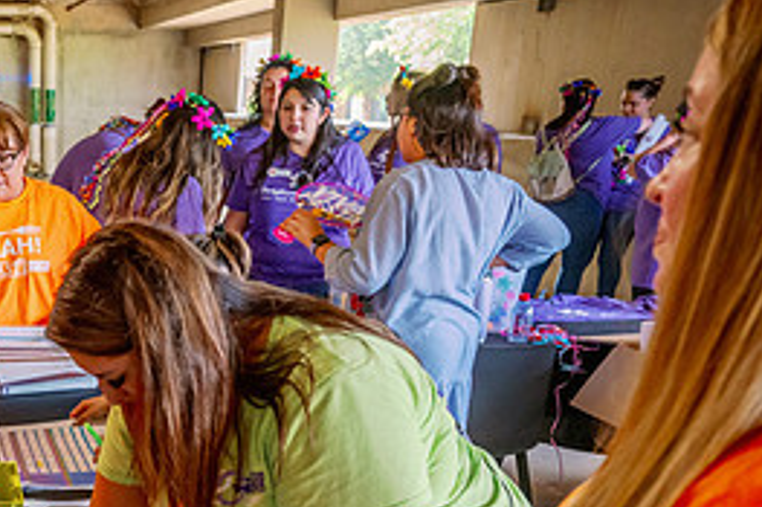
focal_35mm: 53
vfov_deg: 24.6
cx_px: -55
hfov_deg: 33.3
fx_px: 1121
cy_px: 479
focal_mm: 24
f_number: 4.5
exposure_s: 1/200
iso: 1600
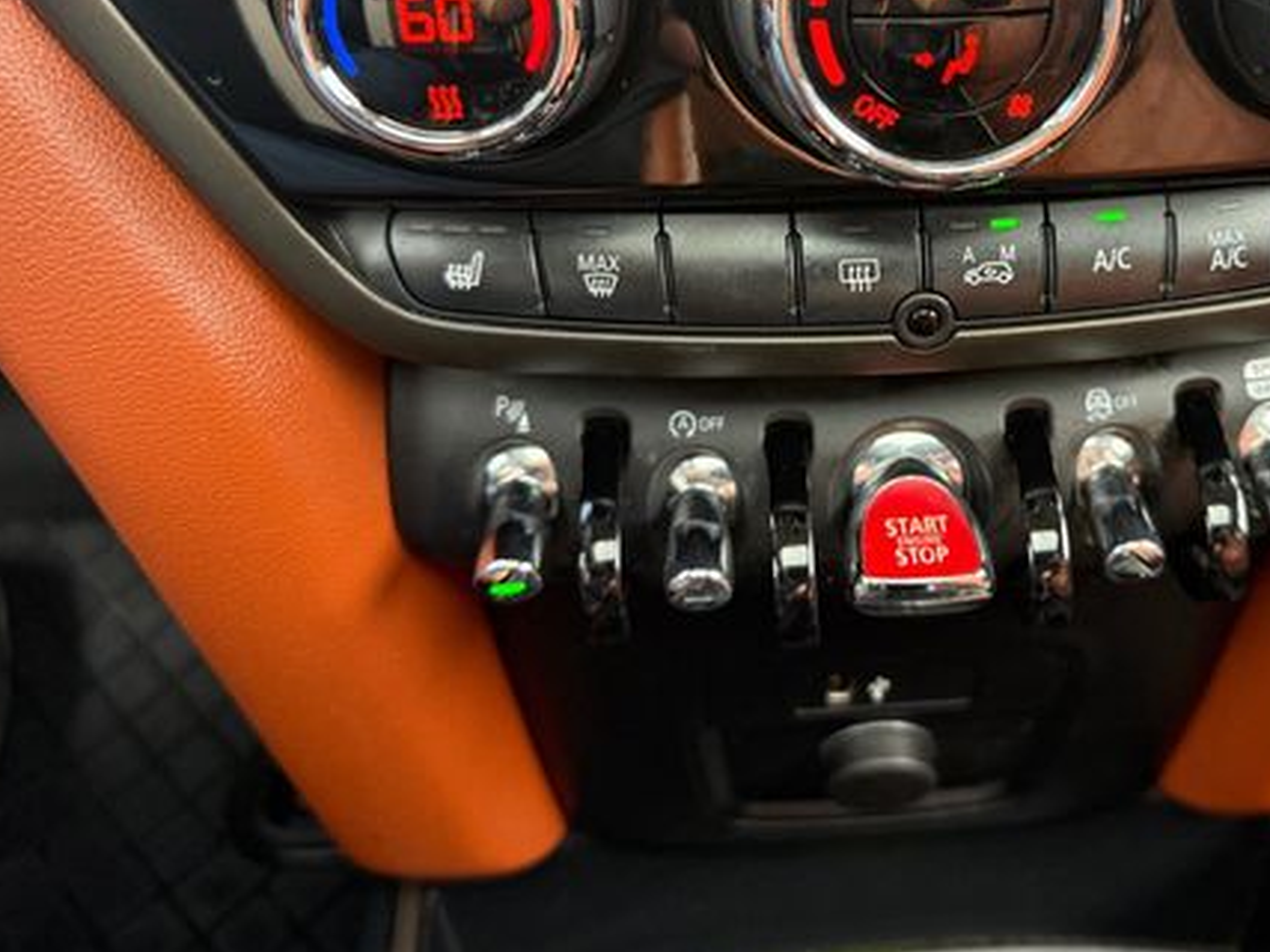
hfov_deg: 50.2
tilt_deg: -31.6
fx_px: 1320
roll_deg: -1.0
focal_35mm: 36
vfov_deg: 38.8
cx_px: 877
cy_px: 268
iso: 200
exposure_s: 1/64
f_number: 1.78
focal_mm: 6.76
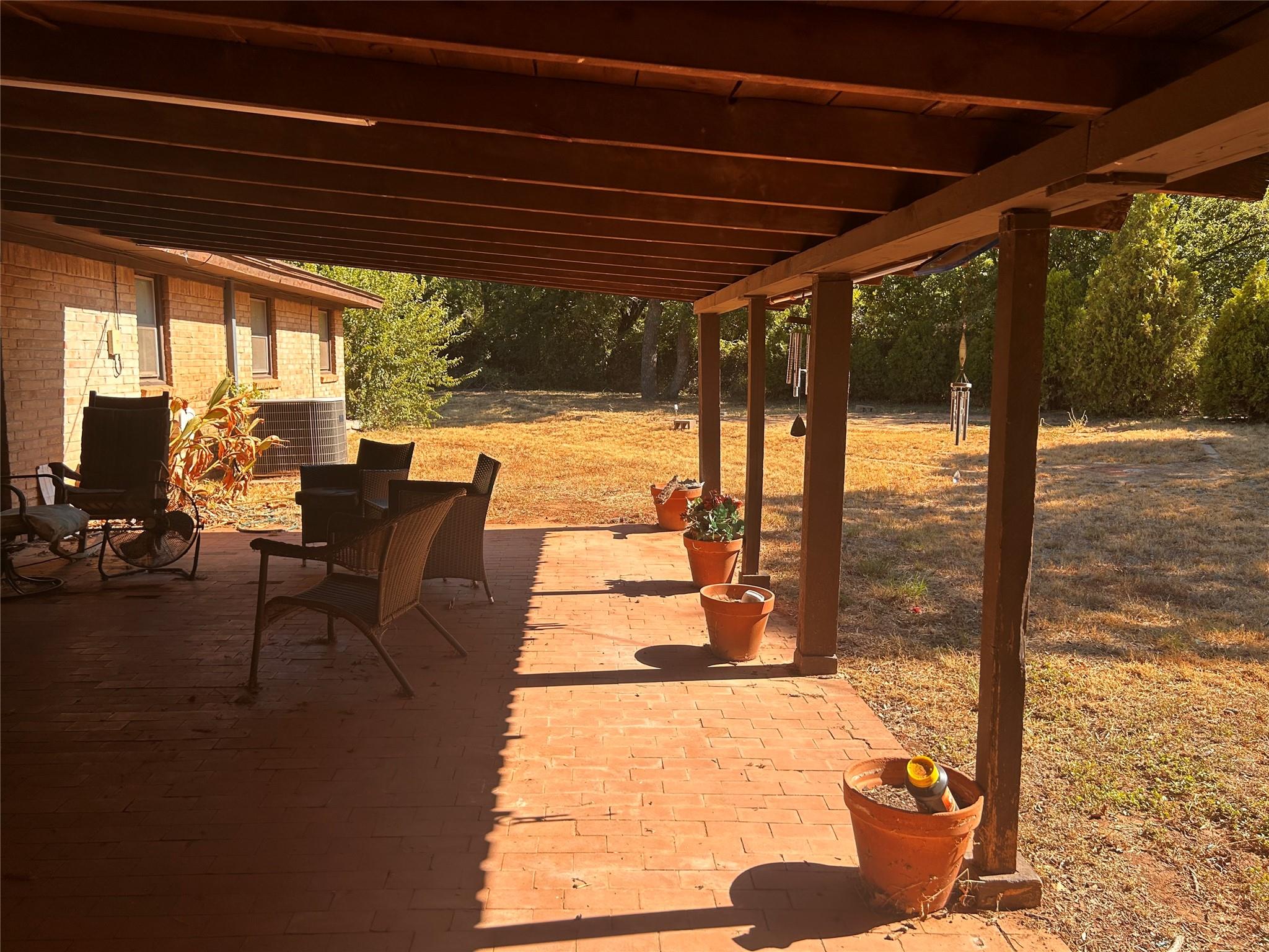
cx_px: 634
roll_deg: -0.4
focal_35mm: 26
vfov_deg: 53.1
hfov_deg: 67.3
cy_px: 476
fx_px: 953
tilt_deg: -7.4
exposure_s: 1/1597
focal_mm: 5.7
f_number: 1.5
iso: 50
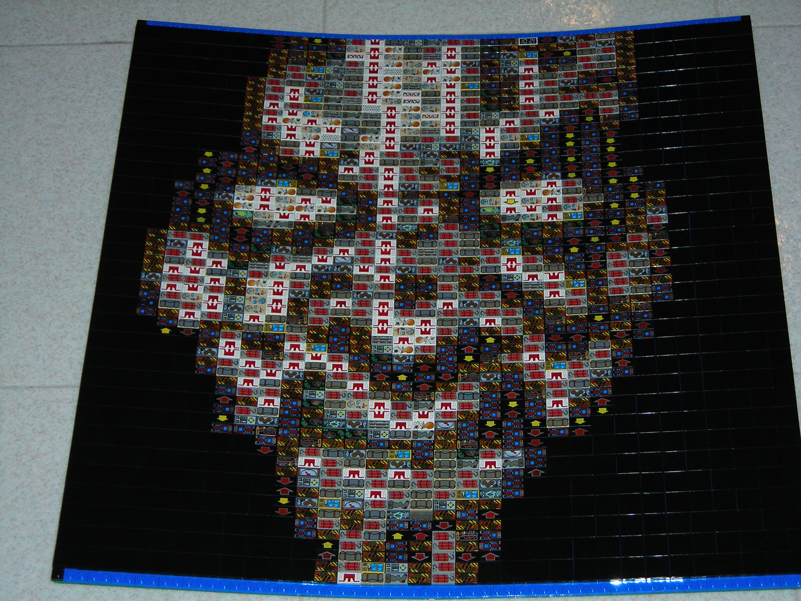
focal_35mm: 77
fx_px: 1782
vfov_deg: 19.1
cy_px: 300
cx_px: 400
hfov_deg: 25.3
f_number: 4.2
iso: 50
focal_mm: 12.7
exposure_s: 1/60.1
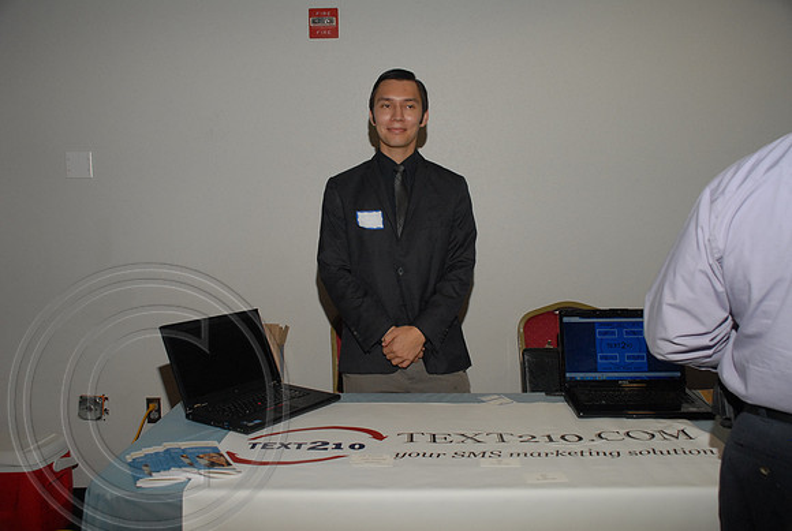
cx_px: 396
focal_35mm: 32
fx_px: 694
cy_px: 266
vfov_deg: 41.9
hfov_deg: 59.4
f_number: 5.6
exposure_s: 1/125
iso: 500
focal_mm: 21
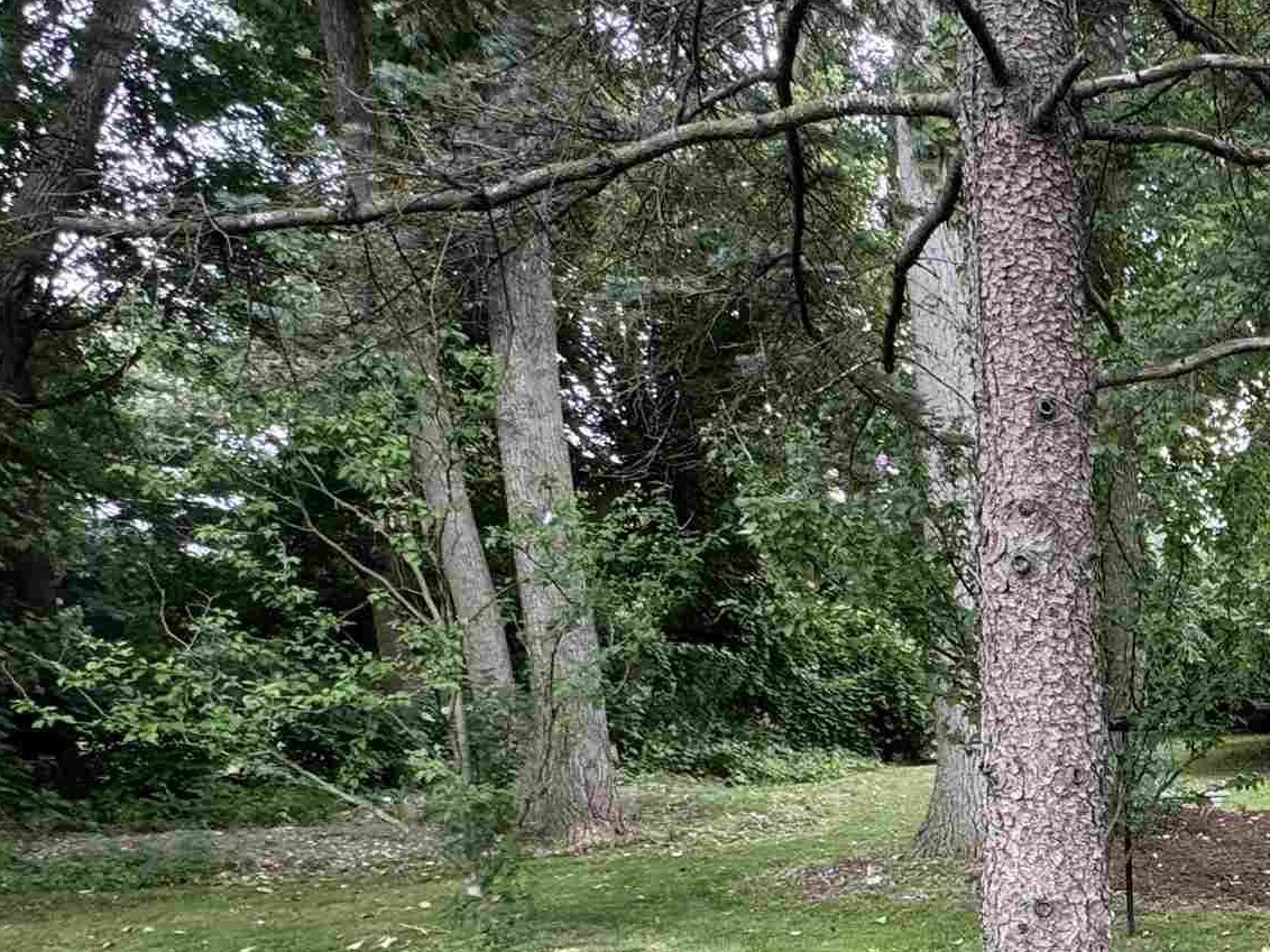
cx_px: 1467
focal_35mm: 38
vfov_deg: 35.9
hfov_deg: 38.4
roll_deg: +1.3
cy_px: 822
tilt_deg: -7.9
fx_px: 1394
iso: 64
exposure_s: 1/99
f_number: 2.2
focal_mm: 2.22
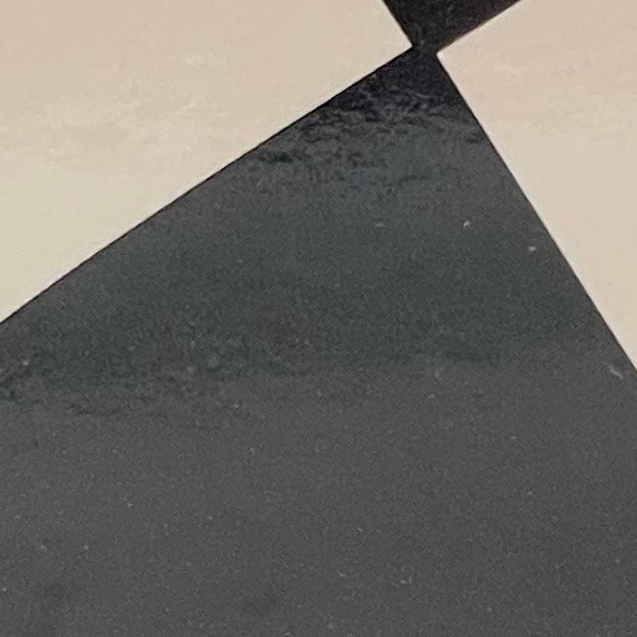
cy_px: 775
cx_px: 942
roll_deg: -2.7
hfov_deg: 4.8
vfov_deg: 4.8
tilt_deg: -21.7
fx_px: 7537
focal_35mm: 362
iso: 125
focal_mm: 6
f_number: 2
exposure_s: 1/99
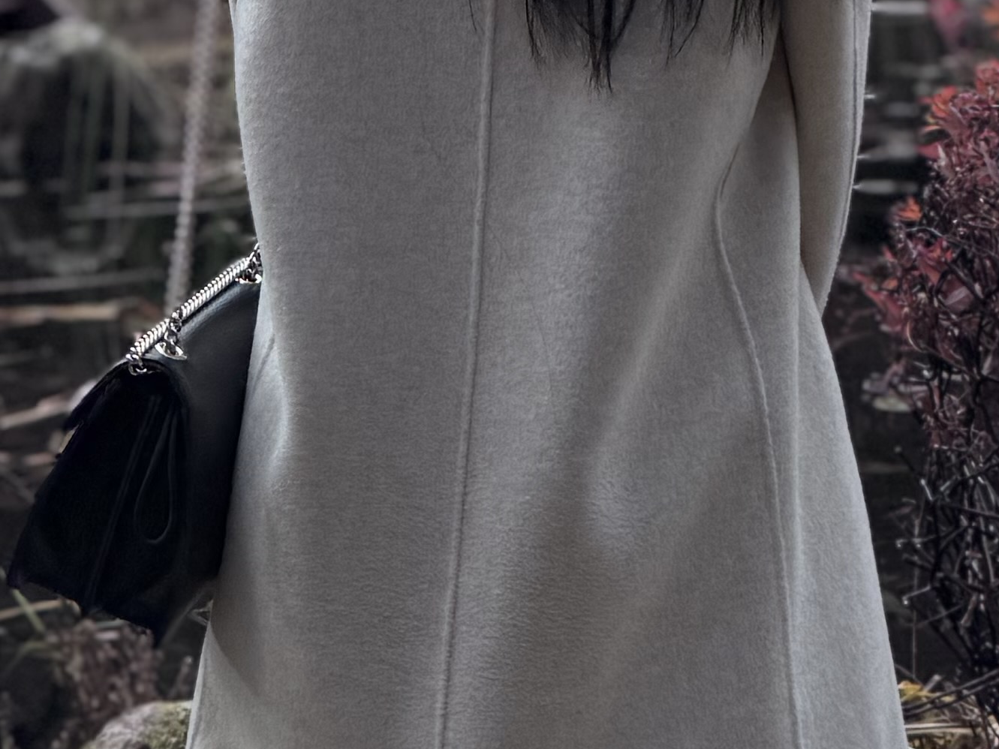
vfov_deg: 12.1
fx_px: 2972
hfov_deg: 19.1
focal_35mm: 103
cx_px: 479
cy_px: -933
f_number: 1.78
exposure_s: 1/4310
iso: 80
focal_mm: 6.76
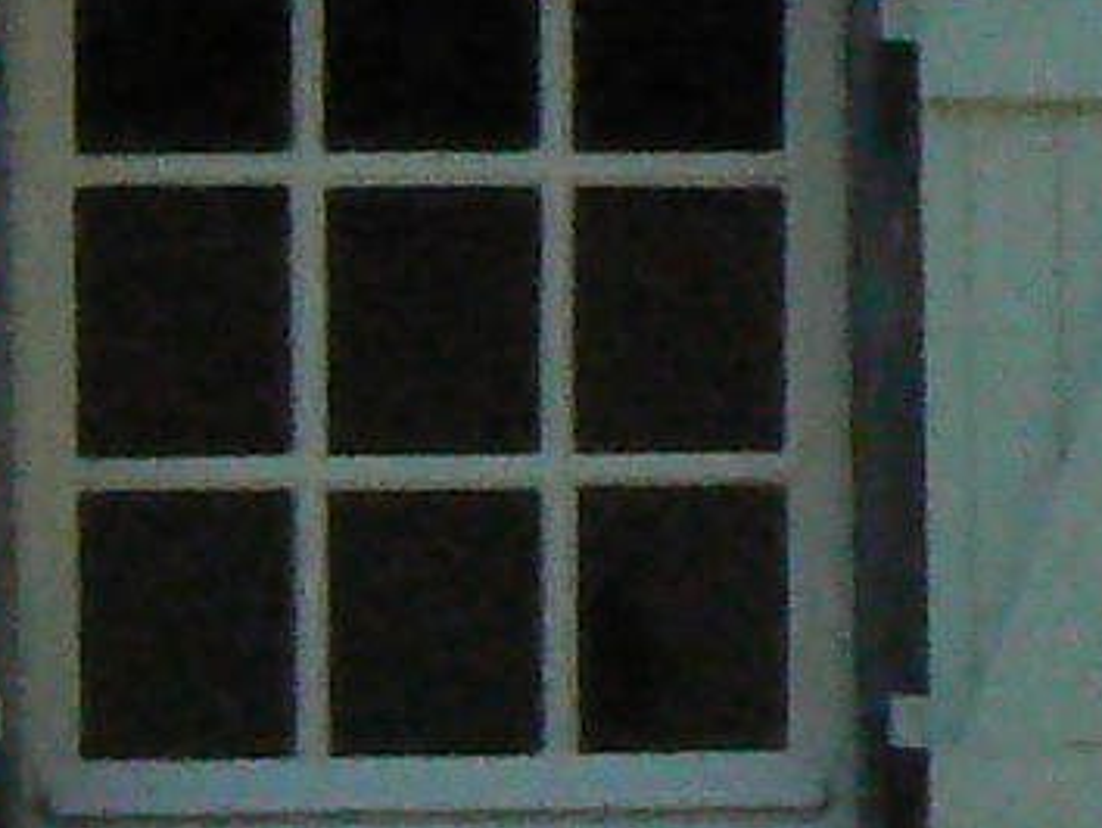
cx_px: 2347
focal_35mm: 286
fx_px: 9111
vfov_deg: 5.2
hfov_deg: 6.7
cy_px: 358
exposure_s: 1/640
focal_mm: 6
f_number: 8
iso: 400
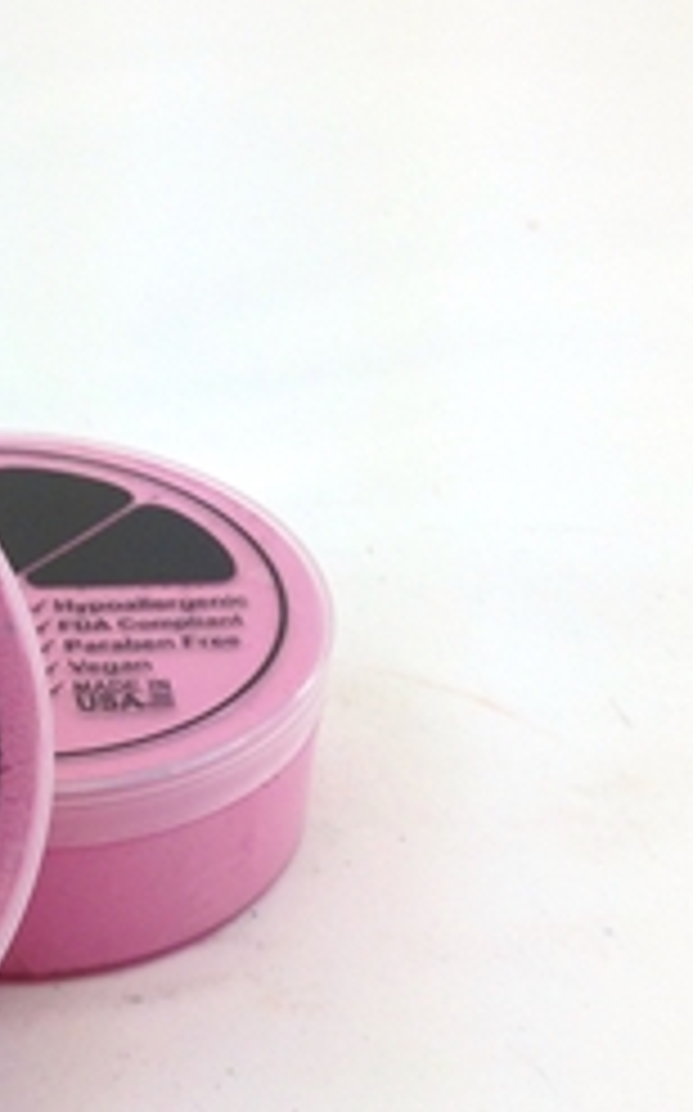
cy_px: 765
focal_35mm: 78
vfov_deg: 26.3
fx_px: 2361
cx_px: -54
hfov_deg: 16.2
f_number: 2.4
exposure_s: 1/160
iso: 50
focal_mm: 4.12
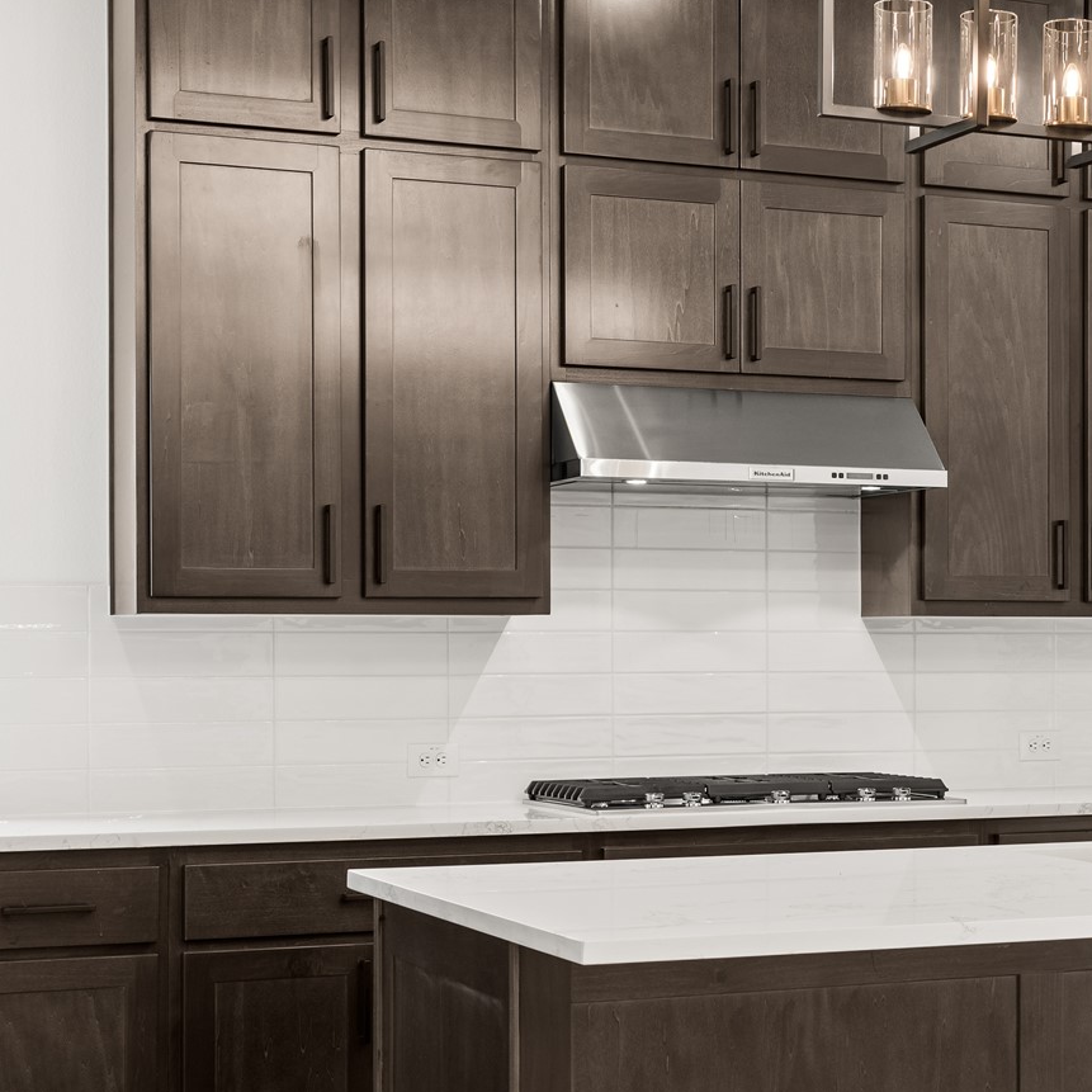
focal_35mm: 75
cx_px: 1002
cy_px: 647
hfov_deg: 22.4
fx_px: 2677
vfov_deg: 23.0
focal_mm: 35
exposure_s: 1/1.25
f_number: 9
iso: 200
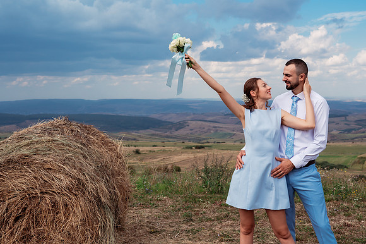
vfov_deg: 27.9
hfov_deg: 40.9
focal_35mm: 48
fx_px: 489
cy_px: 122
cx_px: 210
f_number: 5
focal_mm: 42
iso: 250
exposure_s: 1/640
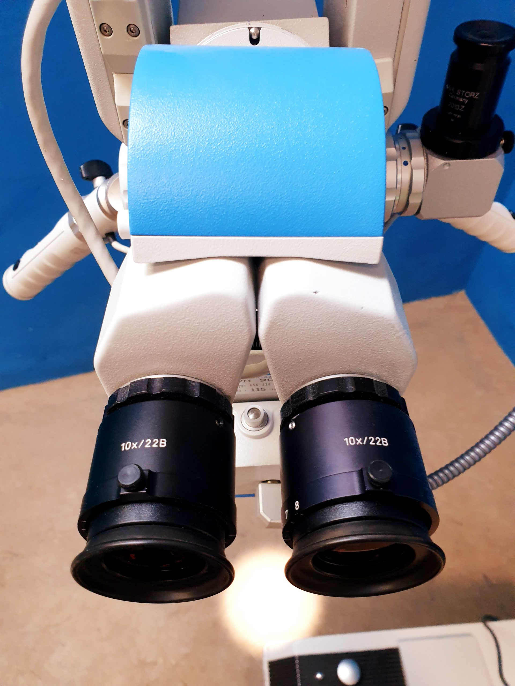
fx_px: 516
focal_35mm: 26
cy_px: 343
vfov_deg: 67.3
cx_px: 258
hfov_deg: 53.1
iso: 200
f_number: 2.4
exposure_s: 1/50
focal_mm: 4.3
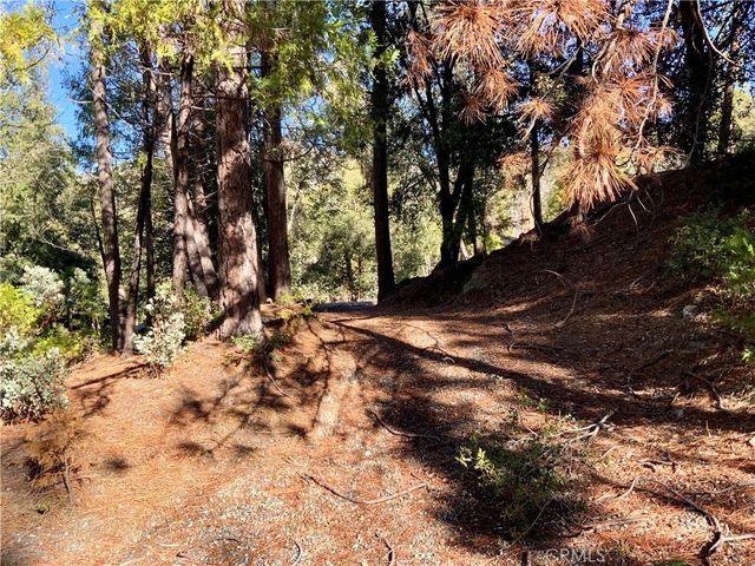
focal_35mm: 29
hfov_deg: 61.7
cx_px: 378
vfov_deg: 48.2
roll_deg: -2.0
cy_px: 283
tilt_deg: +2.2
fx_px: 633
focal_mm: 3
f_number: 1.8
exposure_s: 1/310
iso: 16
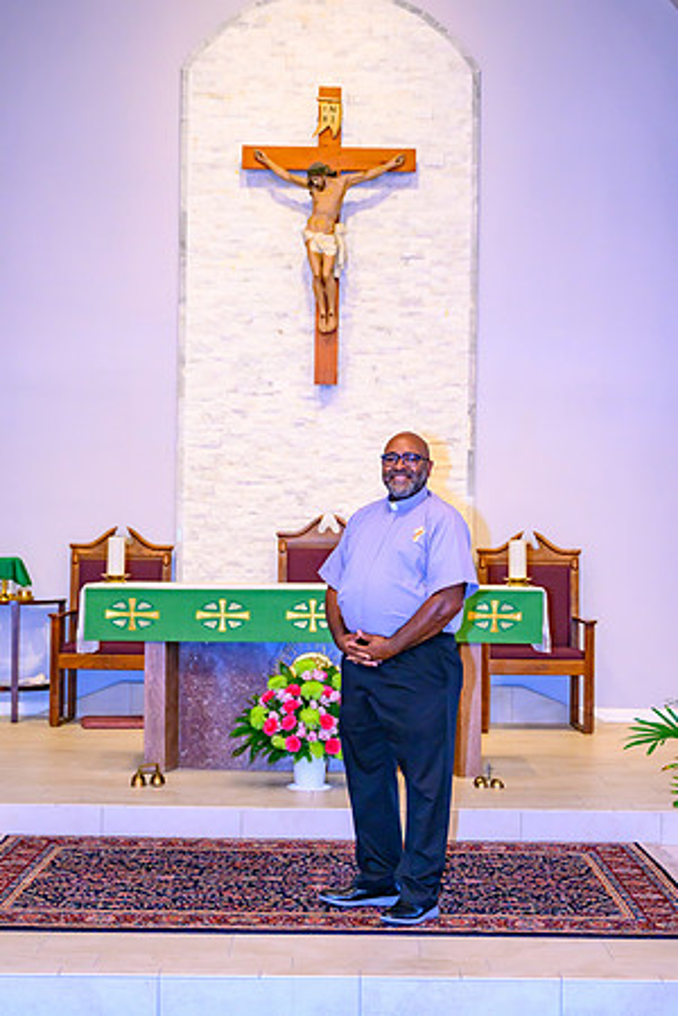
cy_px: 508
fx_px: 1638
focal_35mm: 58
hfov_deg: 23.4
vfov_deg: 34.5
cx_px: 339
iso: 500
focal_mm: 39
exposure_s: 1/80
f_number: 2.8
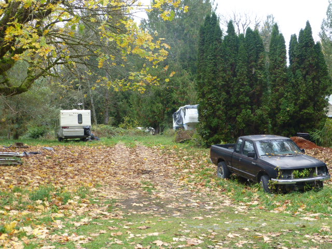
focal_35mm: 44
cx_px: 166
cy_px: 124
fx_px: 422
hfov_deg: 42.9
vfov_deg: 32.9
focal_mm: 7.9
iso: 125
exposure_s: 1/60
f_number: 4.1
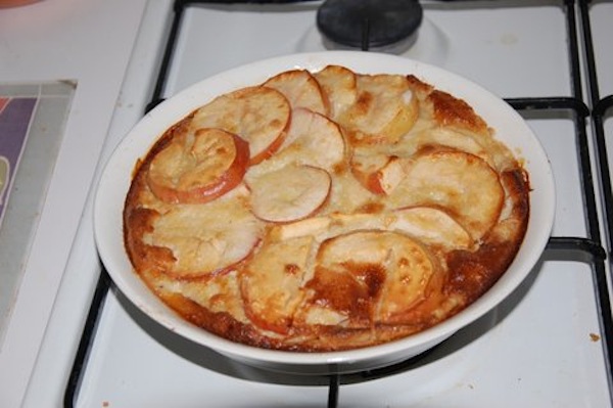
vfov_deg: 18.2
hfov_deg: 27.0
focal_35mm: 75
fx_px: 1276
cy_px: 204
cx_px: 306
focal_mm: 50
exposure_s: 1/60
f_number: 5
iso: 400
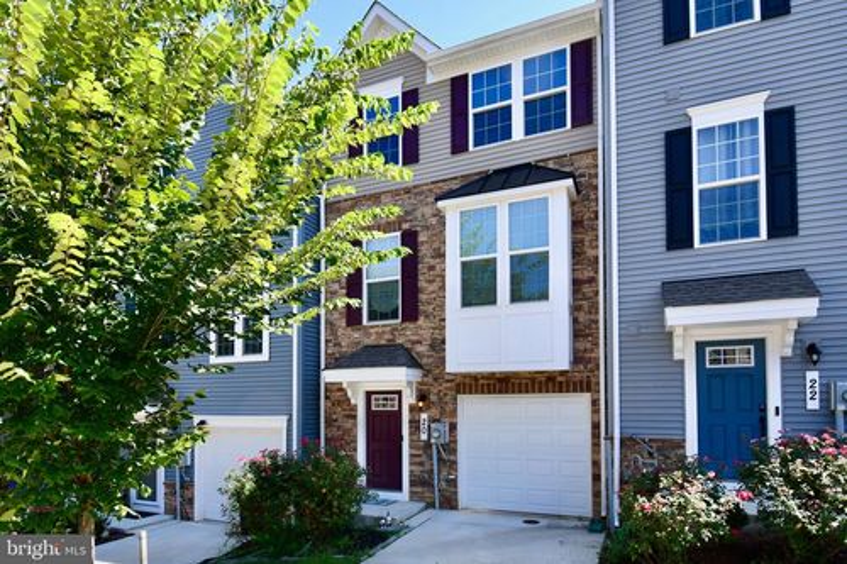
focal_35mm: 15
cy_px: 282
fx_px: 353
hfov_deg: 100.4
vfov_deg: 77.3
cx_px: 424
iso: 200
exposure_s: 1/250
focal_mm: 10
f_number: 8
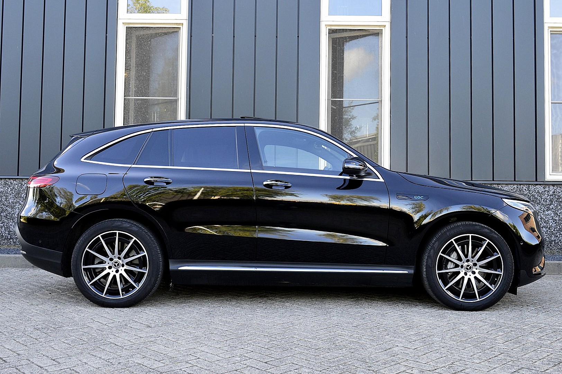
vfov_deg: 36.8
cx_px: 281
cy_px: 187
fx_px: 562
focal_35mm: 36
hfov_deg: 53.2
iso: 400
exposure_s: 1/60
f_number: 8
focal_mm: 24
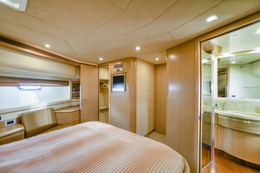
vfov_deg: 81.2
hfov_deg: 104.2
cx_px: 130
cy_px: 86
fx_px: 101
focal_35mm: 14
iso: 800
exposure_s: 1/15
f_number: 4
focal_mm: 14
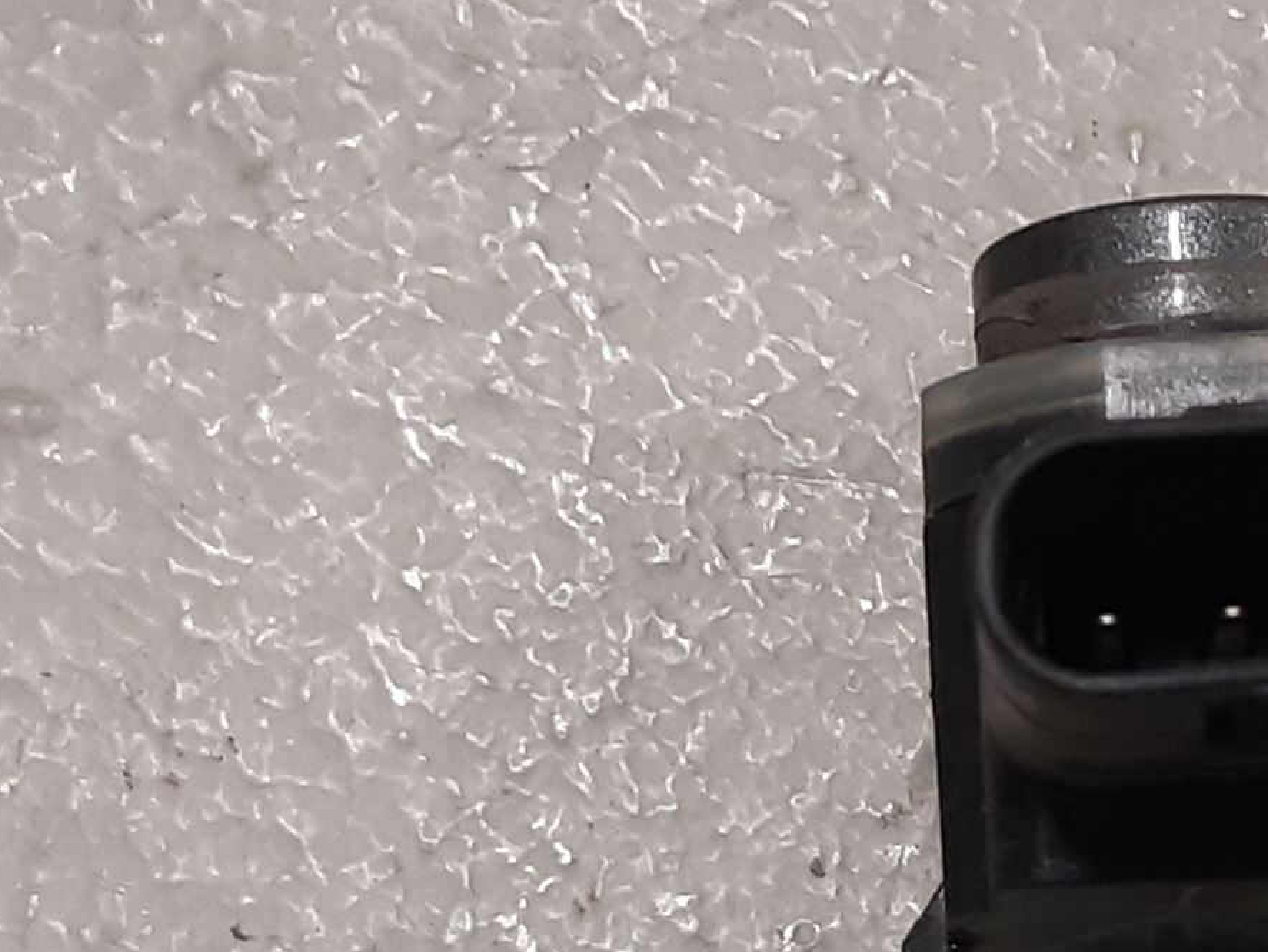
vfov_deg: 24.4
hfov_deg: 31.3
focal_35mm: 60
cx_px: 1031
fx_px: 2199
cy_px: 592
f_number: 1.7
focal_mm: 3.93
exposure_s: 1/50
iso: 125
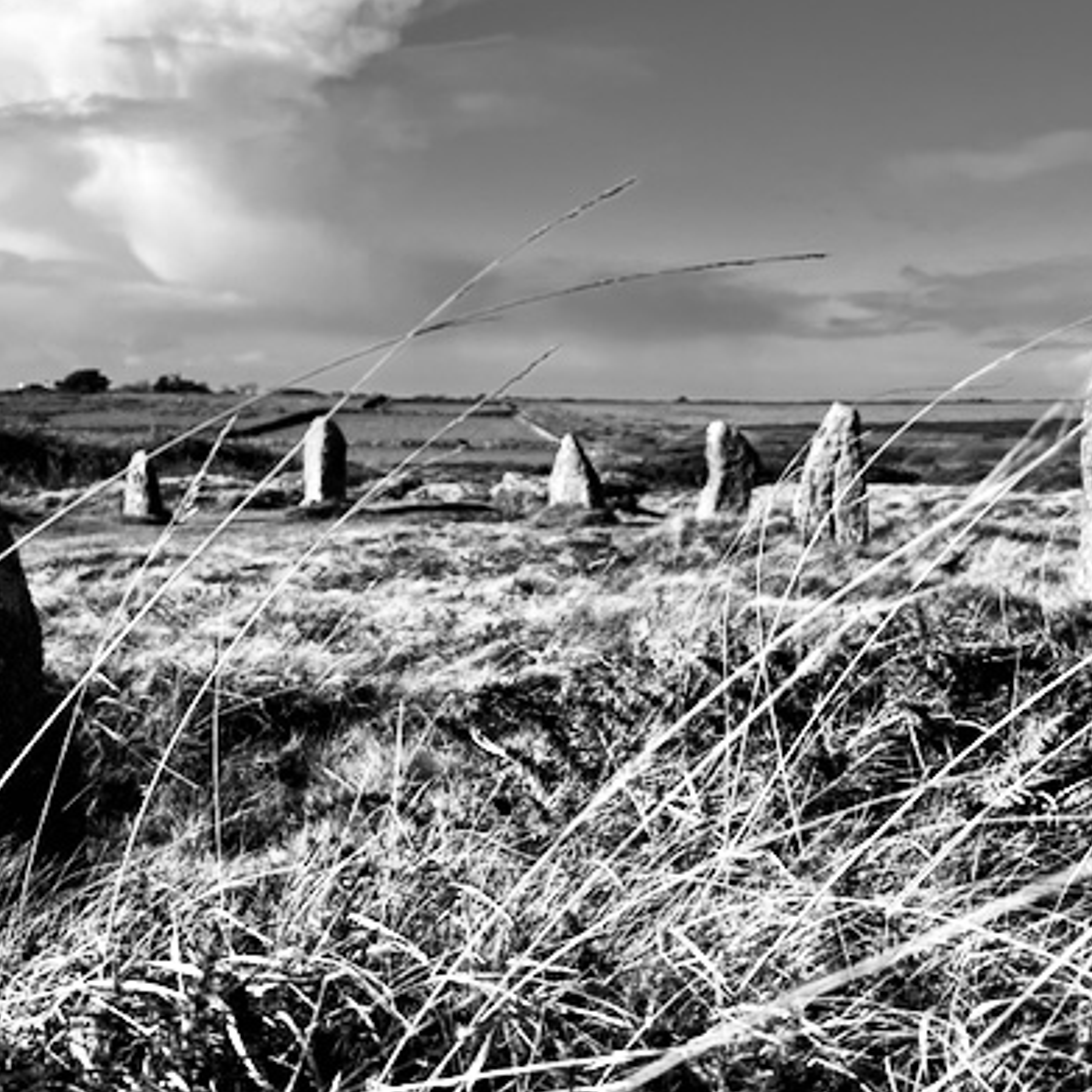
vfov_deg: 36.0
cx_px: 458
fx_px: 1677
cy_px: 489
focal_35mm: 47
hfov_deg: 36.0
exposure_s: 1/4484
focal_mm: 5.1
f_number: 1.6
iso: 50
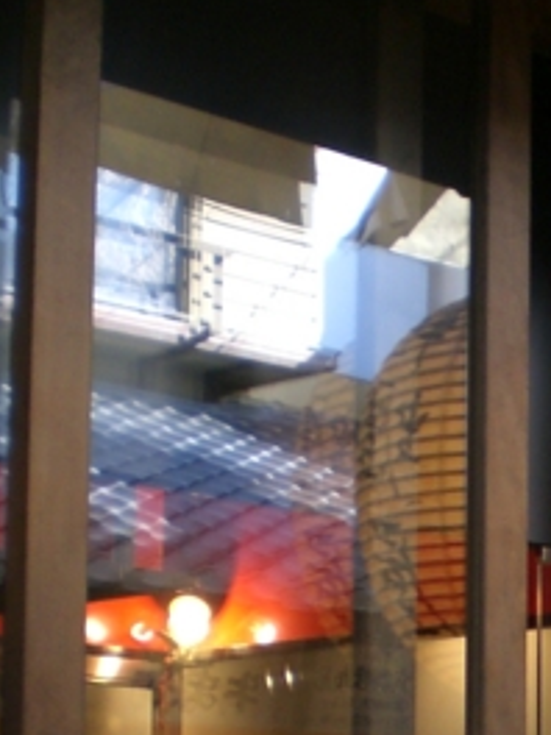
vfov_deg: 16.6
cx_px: 710
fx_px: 2441
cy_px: 802
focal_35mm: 115
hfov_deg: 12.5
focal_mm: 6.3
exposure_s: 1/80
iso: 100
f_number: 3.1
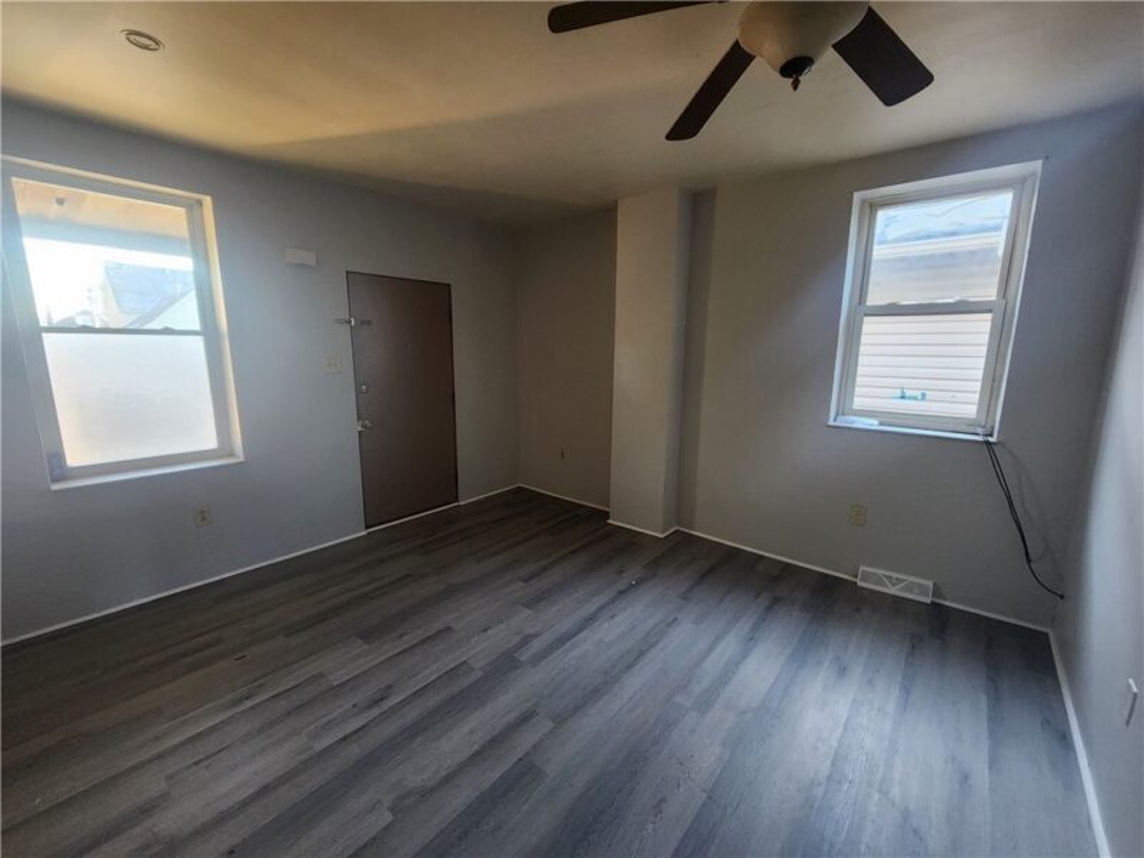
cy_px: 429
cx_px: 572
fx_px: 430
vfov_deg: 89.9
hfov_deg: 106.2
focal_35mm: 13
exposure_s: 1/60
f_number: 2.2
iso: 400
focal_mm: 2.2
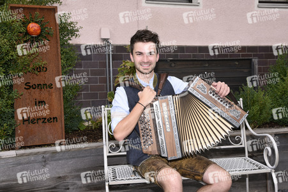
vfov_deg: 28.0
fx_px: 384
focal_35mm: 48
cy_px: 96
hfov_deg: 41.1
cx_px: 144
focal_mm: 48
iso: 250
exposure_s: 1/160
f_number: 8
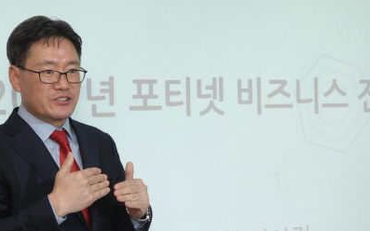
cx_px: 203
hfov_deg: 17.4
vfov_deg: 10.9
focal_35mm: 120
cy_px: 140
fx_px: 1210
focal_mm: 52
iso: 400
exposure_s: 1/125
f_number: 4
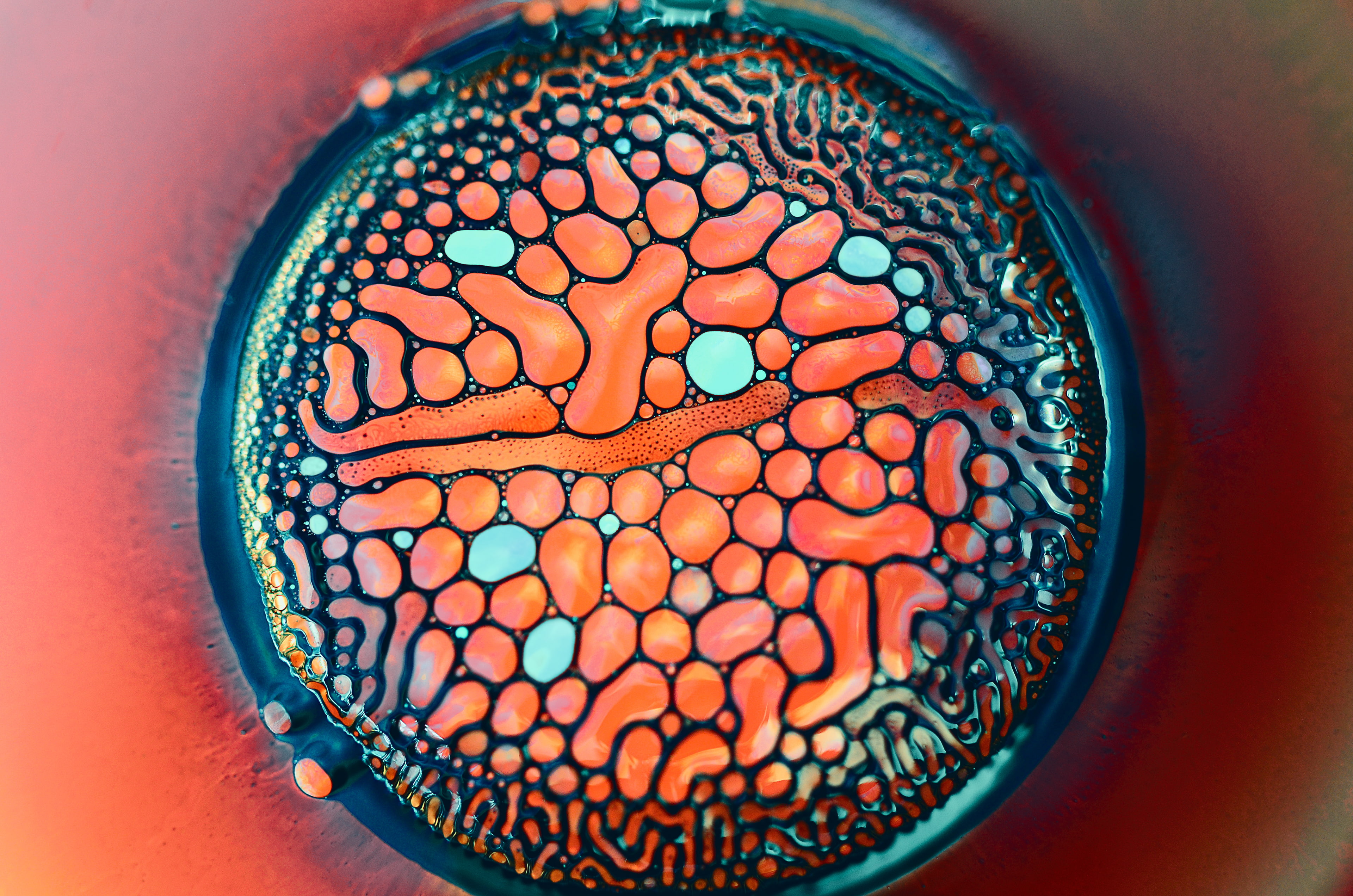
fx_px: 5063
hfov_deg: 15.2
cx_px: 676
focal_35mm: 135
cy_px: 448
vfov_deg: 10.1
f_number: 5.3
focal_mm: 90
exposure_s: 1/2
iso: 400
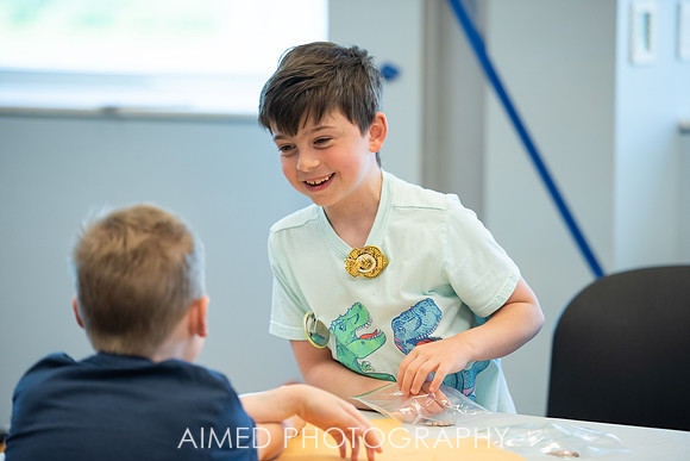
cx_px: 345
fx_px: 3214
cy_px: 230
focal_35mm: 168
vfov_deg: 8.2
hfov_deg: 12.3
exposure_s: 1/250
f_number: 2.8
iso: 800
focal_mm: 165
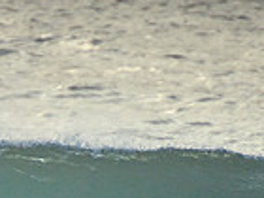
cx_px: 11
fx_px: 16710
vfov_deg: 0.7
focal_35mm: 2191
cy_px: 295
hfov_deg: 0.9
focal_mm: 400
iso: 720
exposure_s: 1/2000
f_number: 5.6
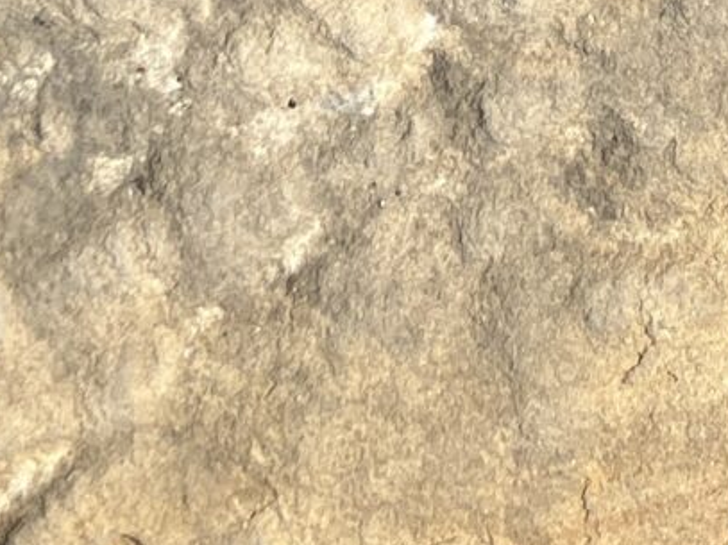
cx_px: 578
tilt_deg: -54.3
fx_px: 3700
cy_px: -692
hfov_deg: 11.2
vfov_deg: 7.9
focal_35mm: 176
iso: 32
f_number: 1.8
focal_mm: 3.99
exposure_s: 1/2558
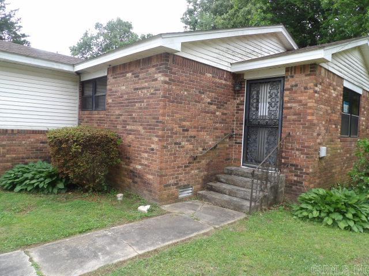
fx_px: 256
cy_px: 138
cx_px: 184
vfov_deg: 56.8
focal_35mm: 24
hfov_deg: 71.6
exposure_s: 1/236
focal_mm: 4.3
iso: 100
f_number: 3.2
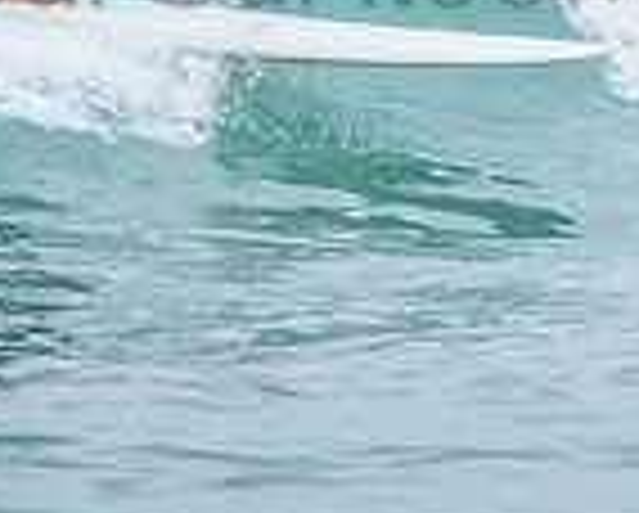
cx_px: 48
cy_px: -164
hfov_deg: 0.8
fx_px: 44561
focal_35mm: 2353
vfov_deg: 0.7
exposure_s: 1/800
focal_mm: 500
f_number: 5.6
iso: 560
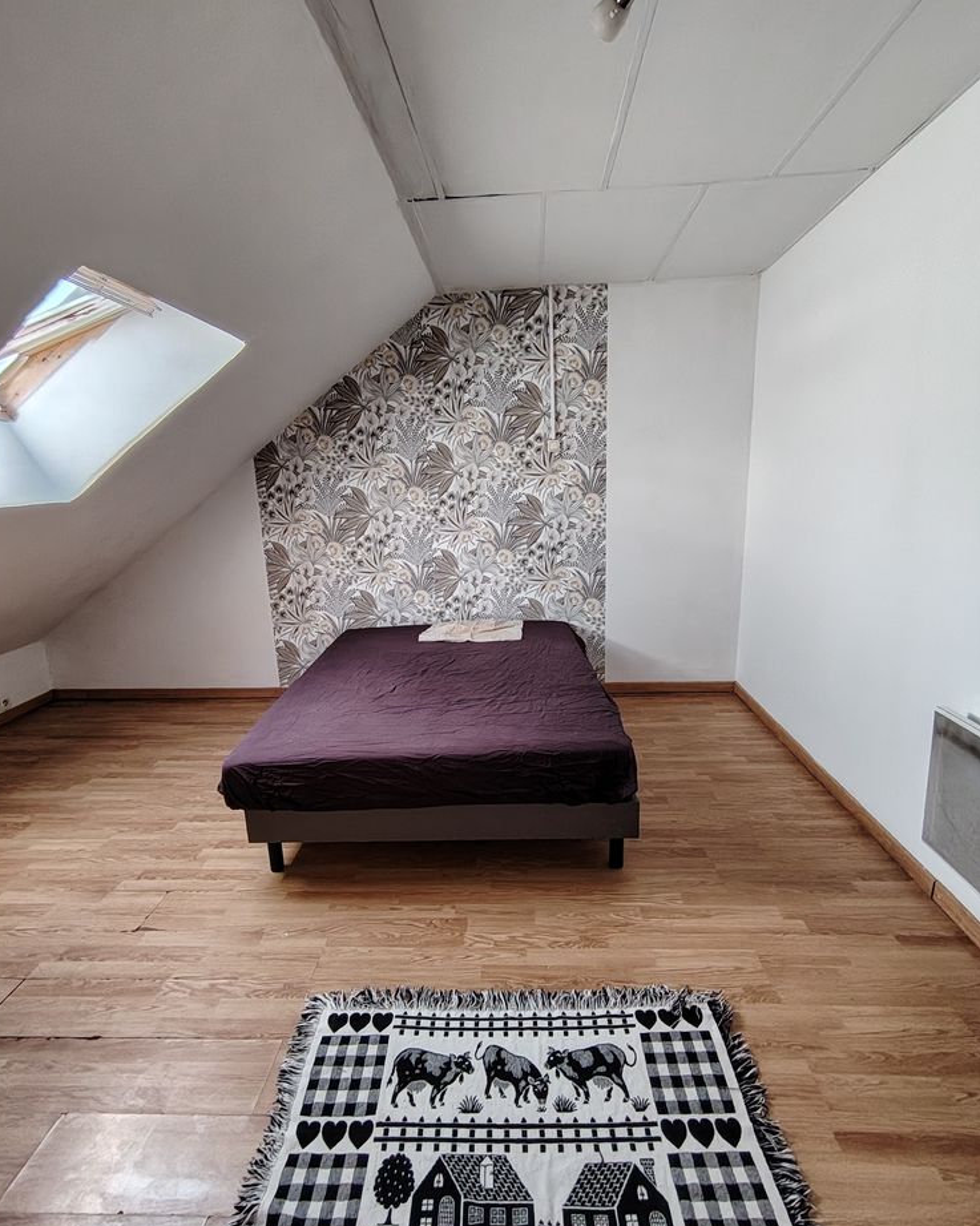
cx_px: 484
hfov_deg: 73.8
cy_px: 612
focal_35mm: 18
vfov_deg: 86.4
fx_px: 653
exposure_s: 1/50
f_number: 2.2
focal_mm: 1.42
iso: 126
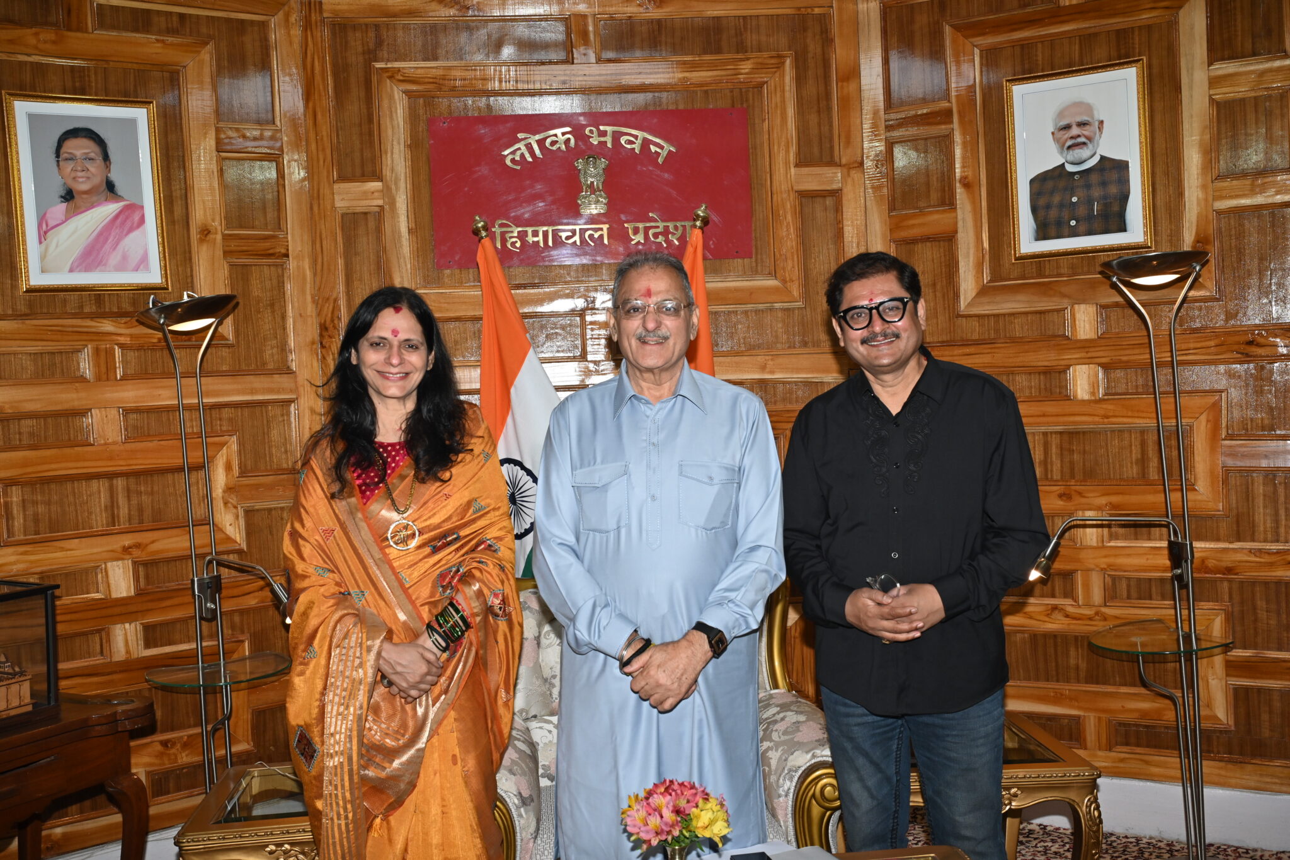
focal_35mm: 37
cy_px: 430
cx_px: 645
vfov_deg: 35.9
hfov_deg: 51.9
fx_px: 1326
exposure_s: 1/125
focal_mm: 37
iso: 500
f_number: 7.1
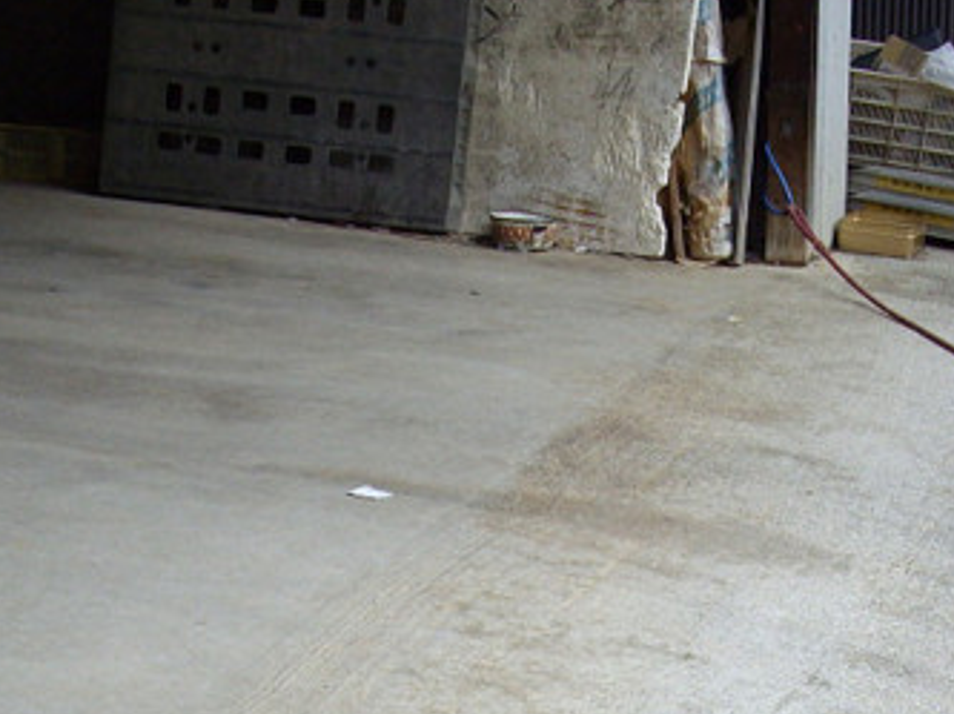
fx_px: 2450
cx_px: 596
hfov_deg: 22.0
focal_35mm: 89
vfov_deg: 16.0
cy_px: 840
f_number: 2.8
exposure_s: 1/200
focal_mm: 6.2
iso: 80
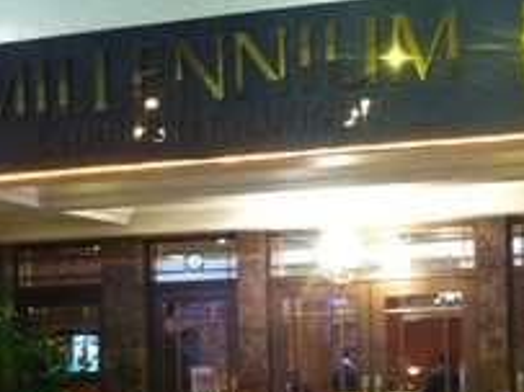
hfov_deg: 22.7
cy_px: 334
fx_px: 1301
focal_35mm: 86
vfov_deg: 17.0
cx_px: 312
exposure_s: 1/15
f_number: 2.8
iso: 400
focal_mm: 3.85
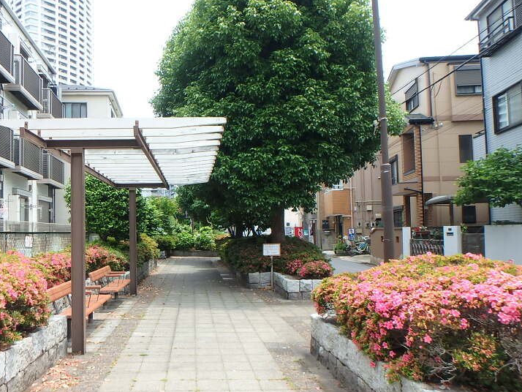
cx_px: 220
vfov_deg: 49.6
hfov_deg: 63.1
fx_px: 422
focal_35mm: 28
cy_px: 224
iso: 125
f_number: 3.5
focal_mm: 3.7
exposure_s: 1/500
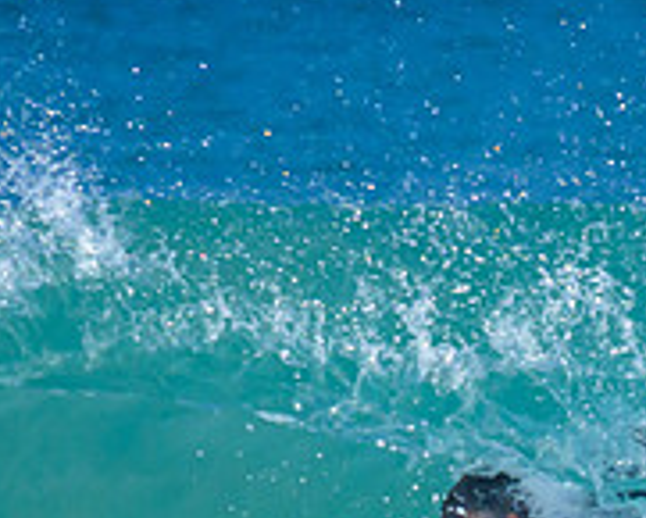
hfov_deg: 0.8
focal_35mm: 2294
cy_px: 493
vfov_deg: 0.7
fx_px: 43883
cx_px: 676
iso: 1250
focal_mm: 560
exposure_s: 1/2000
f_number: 8
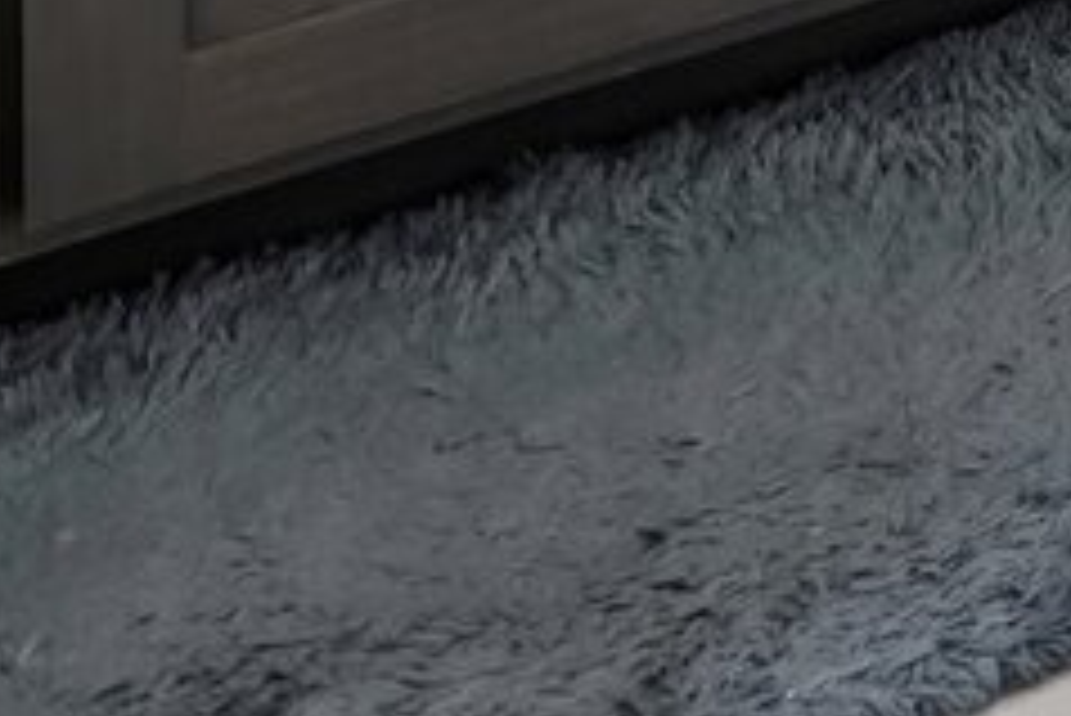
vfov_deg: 9.0
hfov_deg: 12.8
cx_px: 2781
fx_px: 3245
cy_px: -1711
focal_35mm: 109
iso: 400
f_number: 8
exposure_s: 1/60
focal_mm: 16
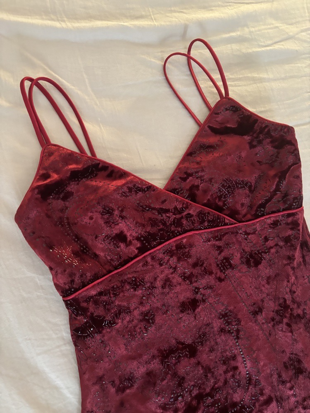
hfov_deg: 53.1
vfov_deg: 67.3
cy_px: 206
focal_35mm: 26
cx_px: 155
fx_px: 310
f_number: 1.6
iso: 640
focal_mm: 5.96
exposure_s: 1/33
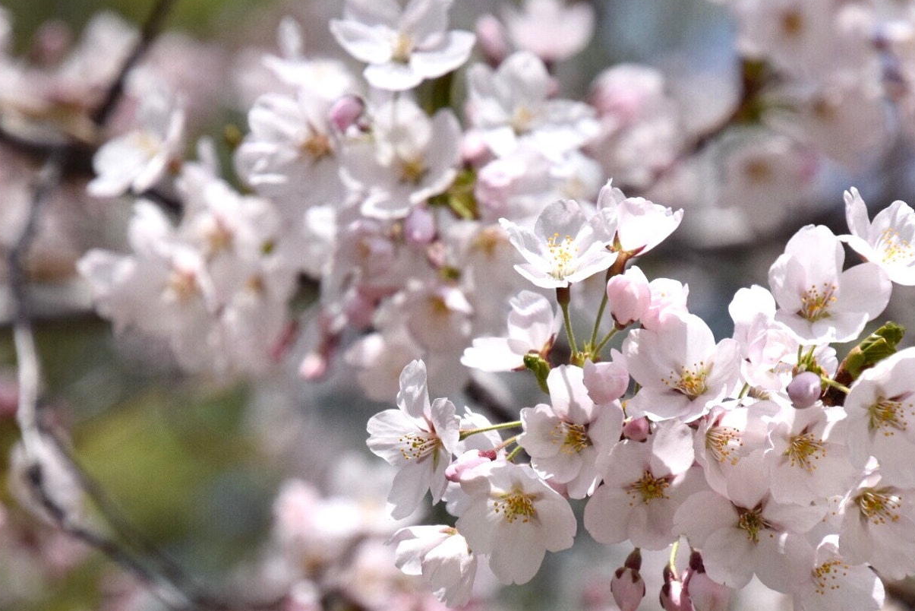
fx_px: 5567
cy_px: 370
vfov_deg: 6.3
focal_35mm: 219
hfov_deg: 9.4
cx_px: 536
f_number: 7.1
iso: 1000
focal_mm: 110
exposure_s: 1/4000
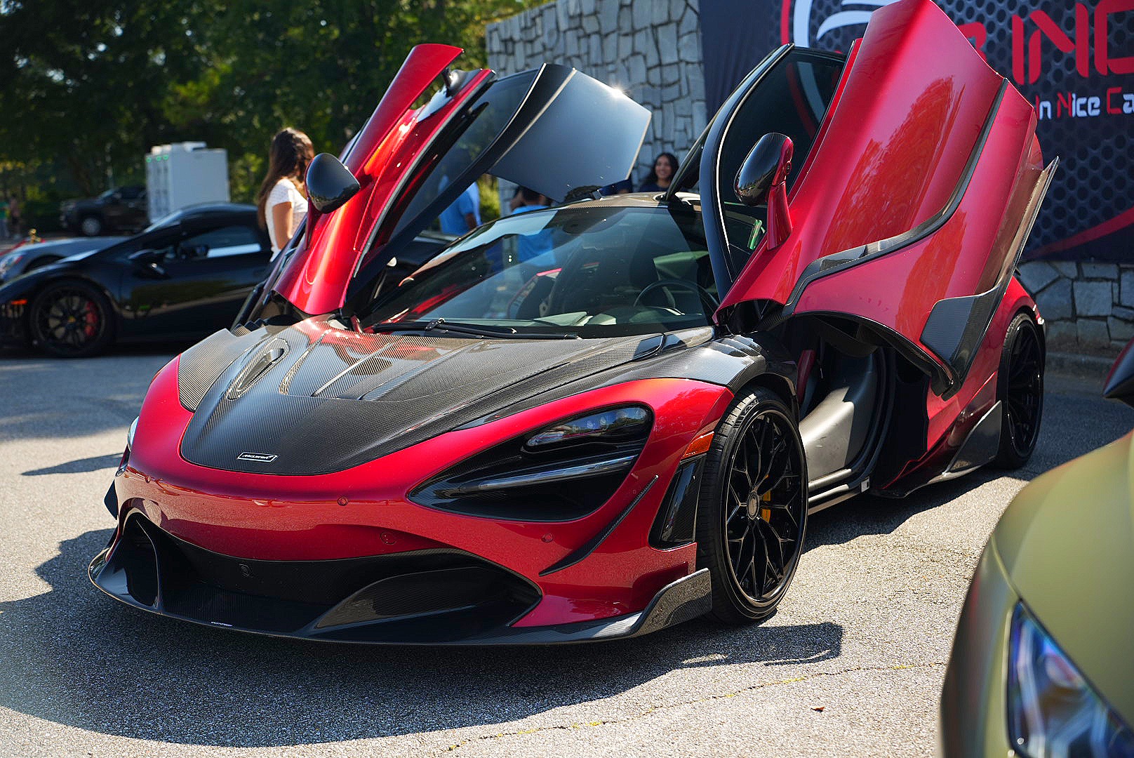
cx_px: 567
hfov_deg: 43.6
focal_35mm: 45
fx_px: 1418
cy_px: 379
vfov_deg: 29.9
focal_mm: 45
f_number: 3.2
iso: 640
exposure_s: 1/250
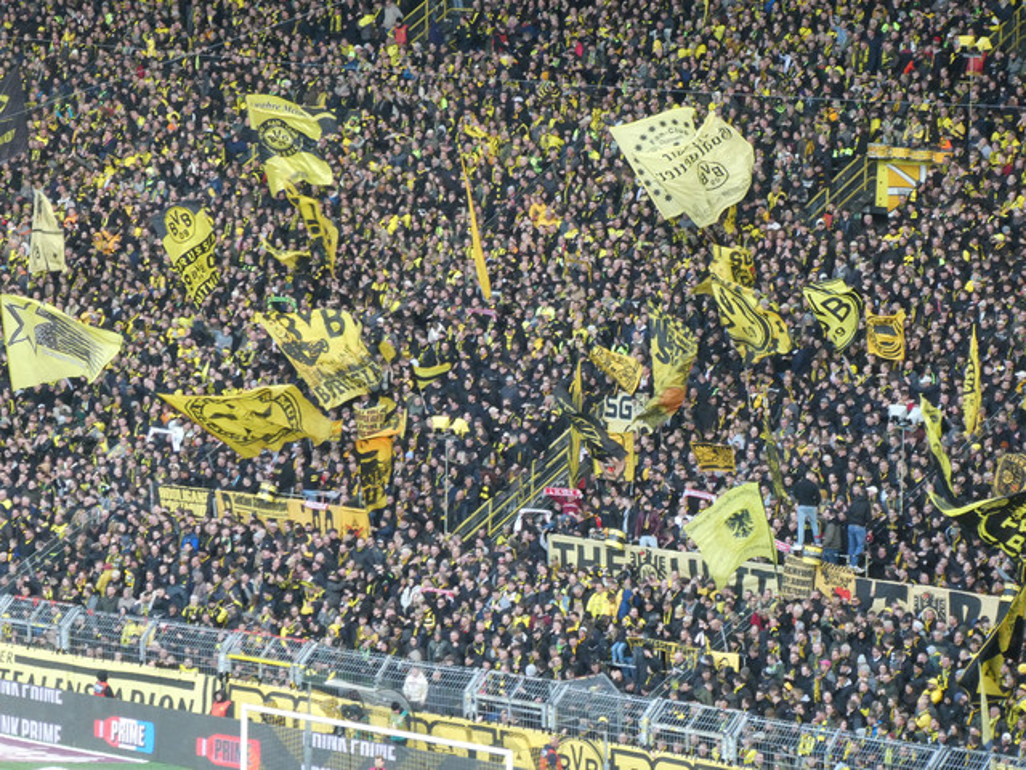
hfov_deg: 11.5
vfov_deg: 8.6
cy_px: 385
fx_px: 5098
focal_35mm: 172
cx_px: 513
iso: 500
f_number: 5.6
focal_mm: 30.9
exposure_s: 1/80
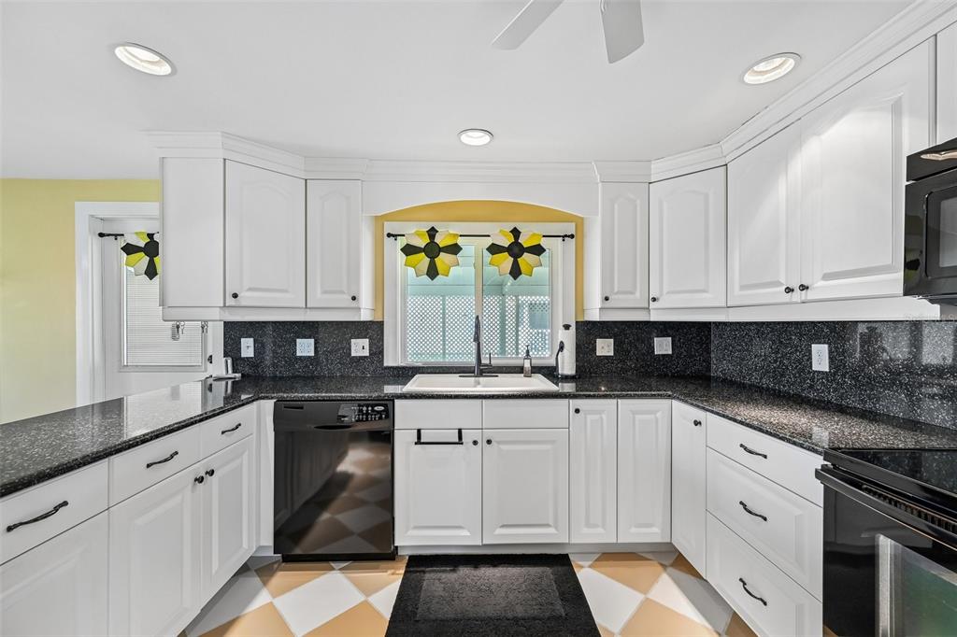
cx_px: 478
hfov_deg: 104.3
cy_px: 318
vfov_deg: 81.2
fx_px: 372
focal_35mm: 14
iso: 400
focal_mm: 14
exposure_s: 1/80
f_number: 8
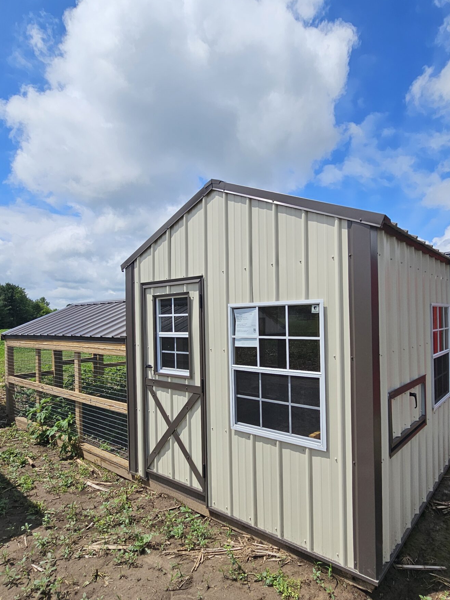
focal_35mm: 19
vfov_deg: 84.6
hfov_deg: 68.6
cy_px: 316
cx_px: 241
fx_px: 329
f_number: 2.2
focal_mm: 2.2
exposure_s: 1/5020
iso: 50
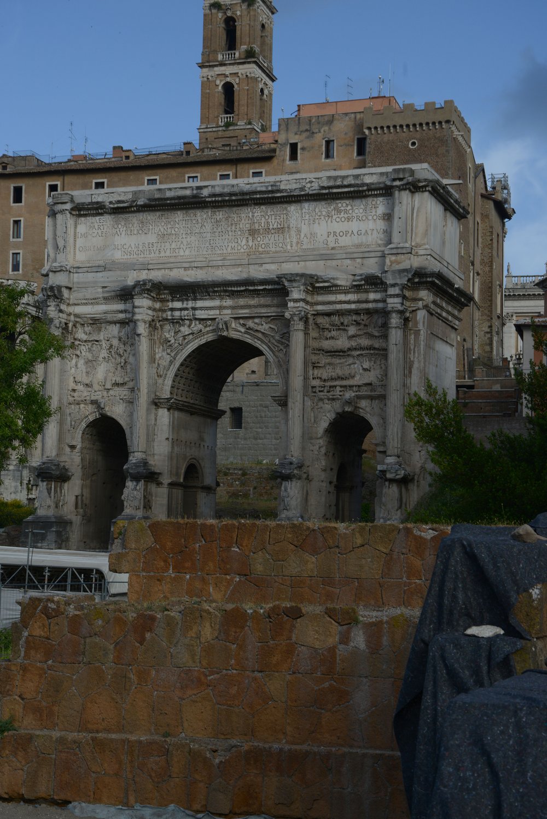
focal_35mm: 65
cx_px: 274
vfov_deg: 30.9
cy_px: 410
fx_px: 1480
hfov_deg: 20.9
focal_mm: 65
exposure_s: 1/500
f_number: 11
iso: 200
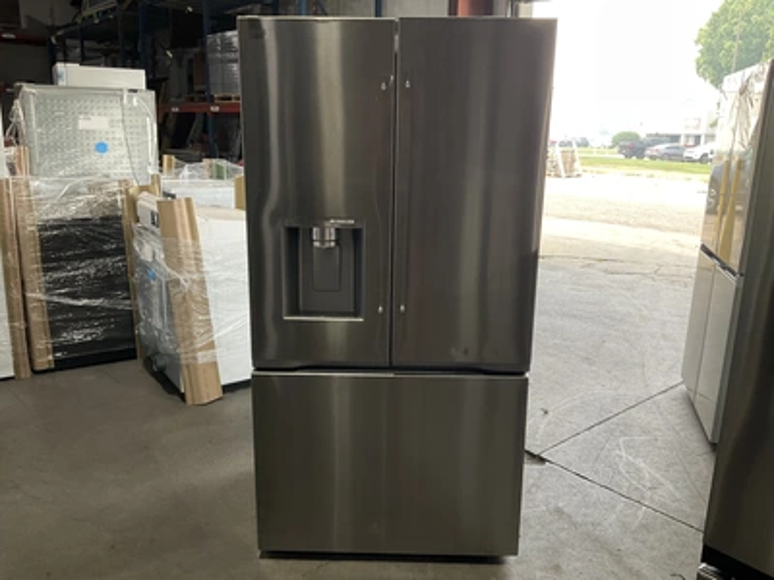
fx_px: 648
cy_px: 290
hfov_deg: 61.7
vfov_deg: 48.2
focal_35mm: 29
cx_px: 387
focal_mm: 3
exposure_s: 1/122
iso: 32
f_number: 1.8
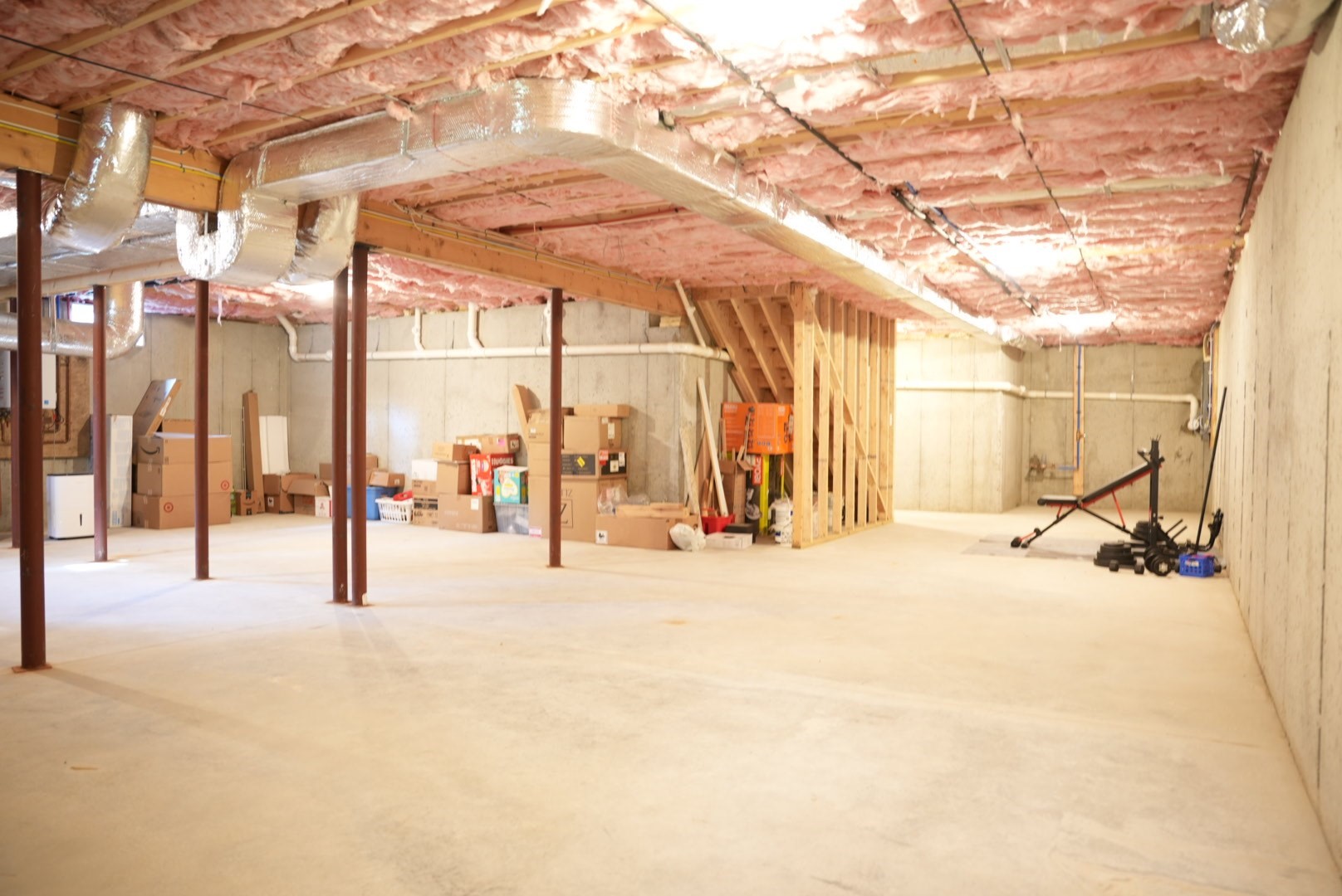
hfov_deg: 73.7
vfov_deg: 53.2
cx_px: 671
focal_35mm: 24
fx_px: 895
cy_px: 448
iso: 640
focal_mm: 24
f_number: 2.8
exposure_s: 1/4
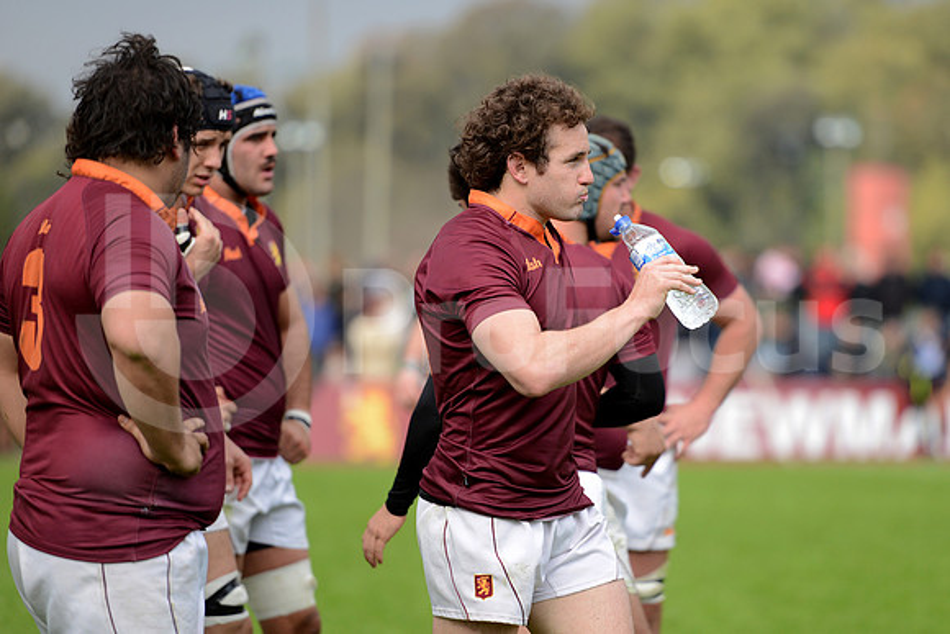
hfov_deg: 10.5
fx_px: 5147
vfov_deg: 7.0
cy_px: 317
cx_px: 475
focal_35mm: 195
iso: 320
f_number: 2.8
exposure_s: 1/1000
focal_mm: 195
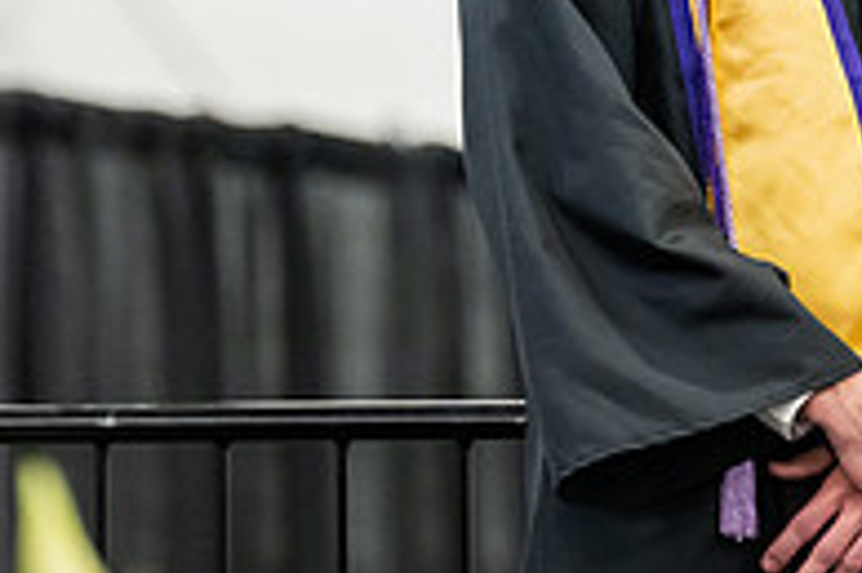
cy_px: -224
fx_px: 14330
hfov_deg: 3.4
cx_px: 684
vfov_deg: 2.3
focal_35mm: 599
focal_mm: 200
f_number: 3.2
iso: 2500
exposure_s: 1/200
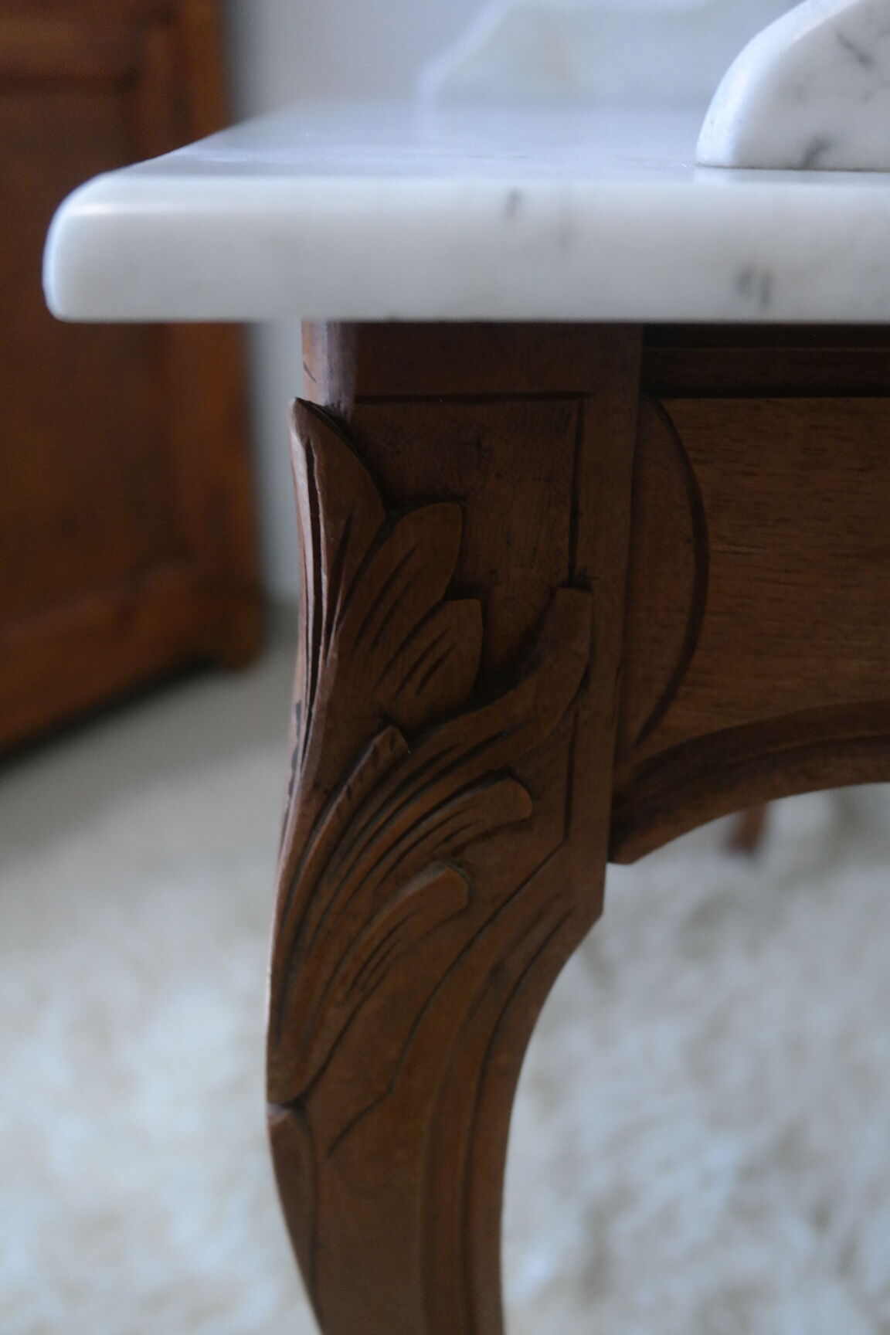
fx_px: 1335
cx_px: 445
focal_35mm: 36
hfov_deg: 36.9
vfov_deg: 53.1
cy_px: 668
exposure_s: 1/50
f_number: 3.5
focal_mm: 24
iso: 1600
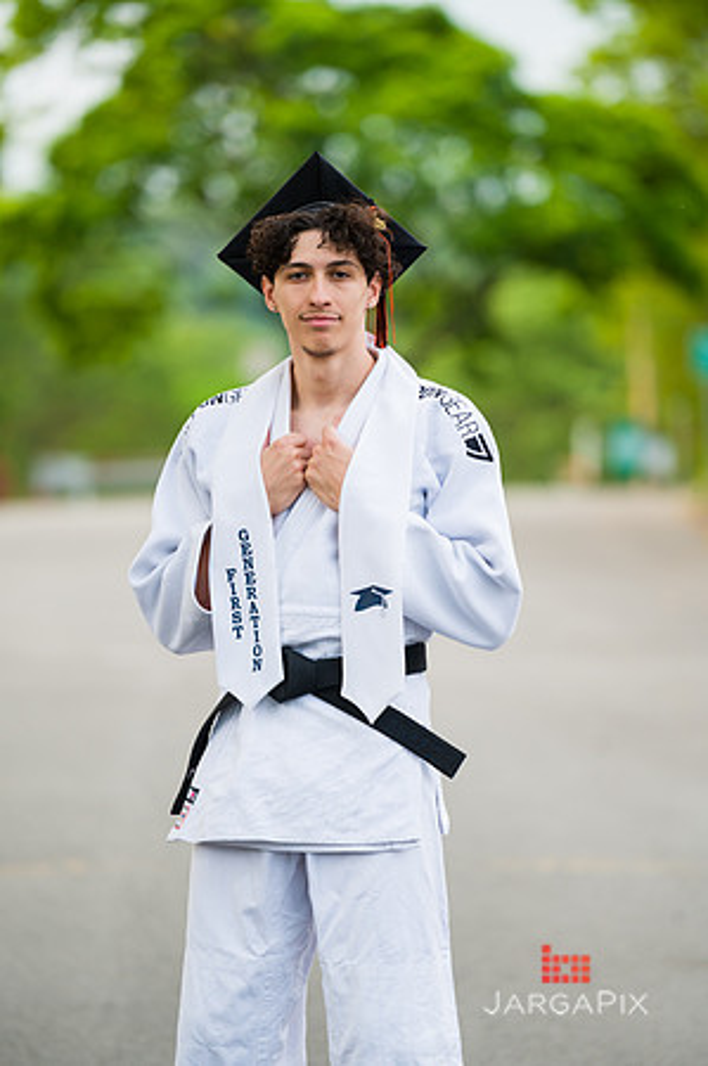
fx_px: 5913
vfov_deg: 10.3
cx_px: 354
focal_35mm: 200
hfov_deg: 6.9
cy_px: 533
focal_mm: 200
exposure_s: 1/800
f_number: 3.2
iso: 200
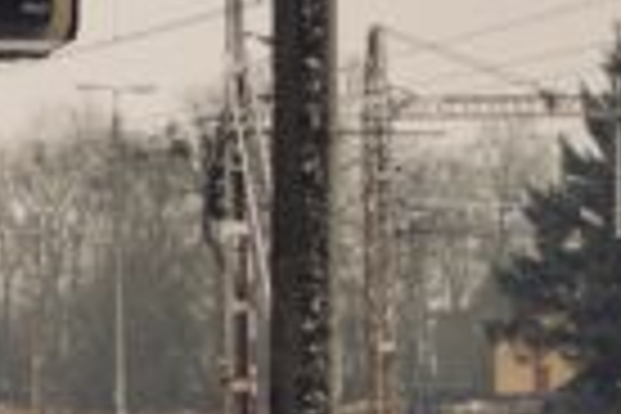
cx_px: -976
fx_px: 4881
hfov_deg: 6.8
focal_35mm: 283
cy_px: 286
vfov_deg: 4.9
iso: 100
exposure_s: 1/320
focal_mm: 24
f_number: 4
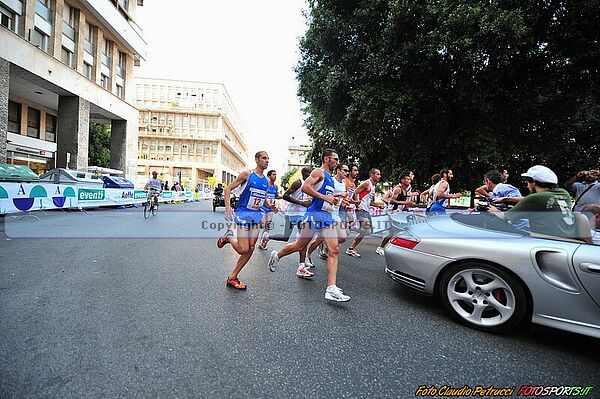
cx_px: 300
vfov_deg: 81.1
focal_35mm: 14
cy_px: 200
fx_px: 233
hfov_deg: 104.3
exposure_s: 1/400
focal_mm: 14
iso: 800
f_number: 2.8
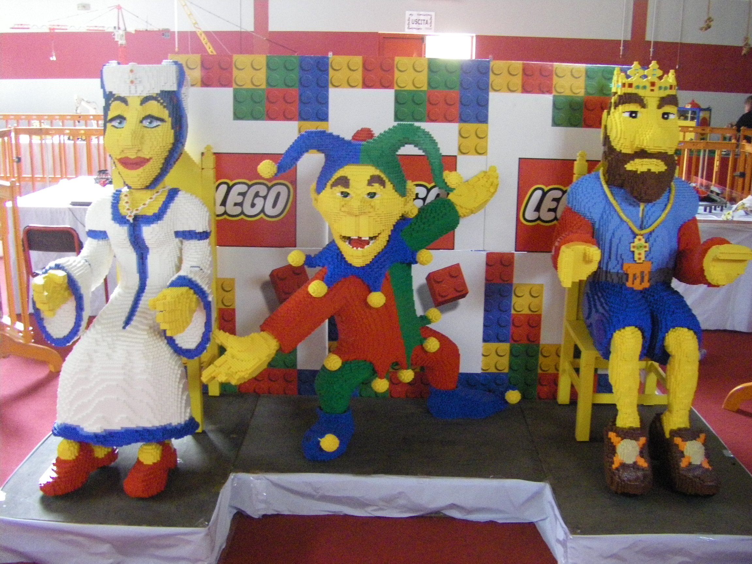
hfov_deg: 49.0
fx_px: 826
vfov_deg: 37.7
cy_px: 282
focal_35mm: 38
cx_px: 376
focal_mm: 6.3
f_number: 3.5
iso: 800
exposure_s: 1/30
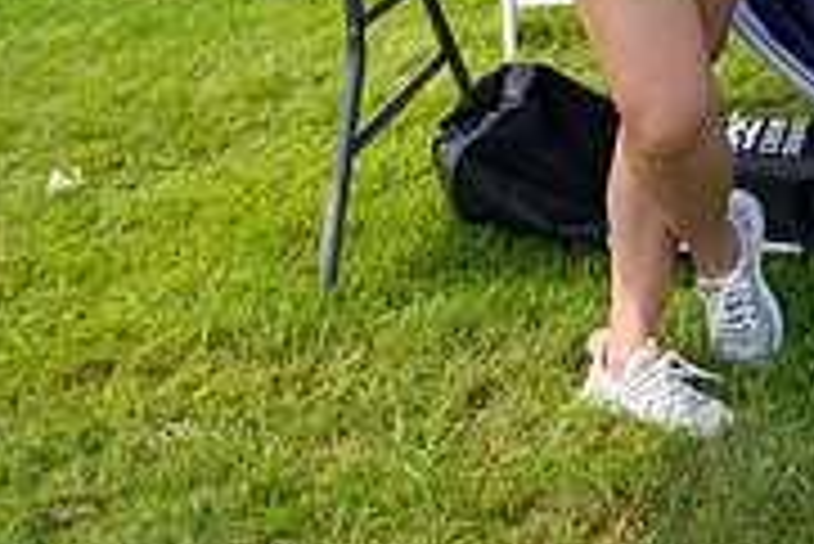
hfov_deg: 19.5
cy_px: -279
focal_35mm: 88
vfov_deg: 14.5
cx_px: 1282
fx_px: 1991
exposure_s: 1/320
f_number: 6.3
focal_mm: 27.5
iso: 250
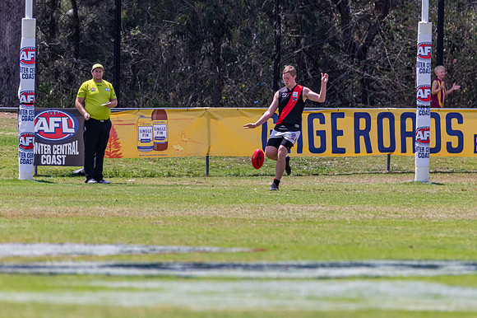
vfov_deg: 2.1
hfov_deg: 3.1
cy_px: 130
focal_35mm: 669
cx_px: 269
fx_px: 8865
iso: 800
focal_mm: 420
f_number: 6.3
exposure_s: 1/3200
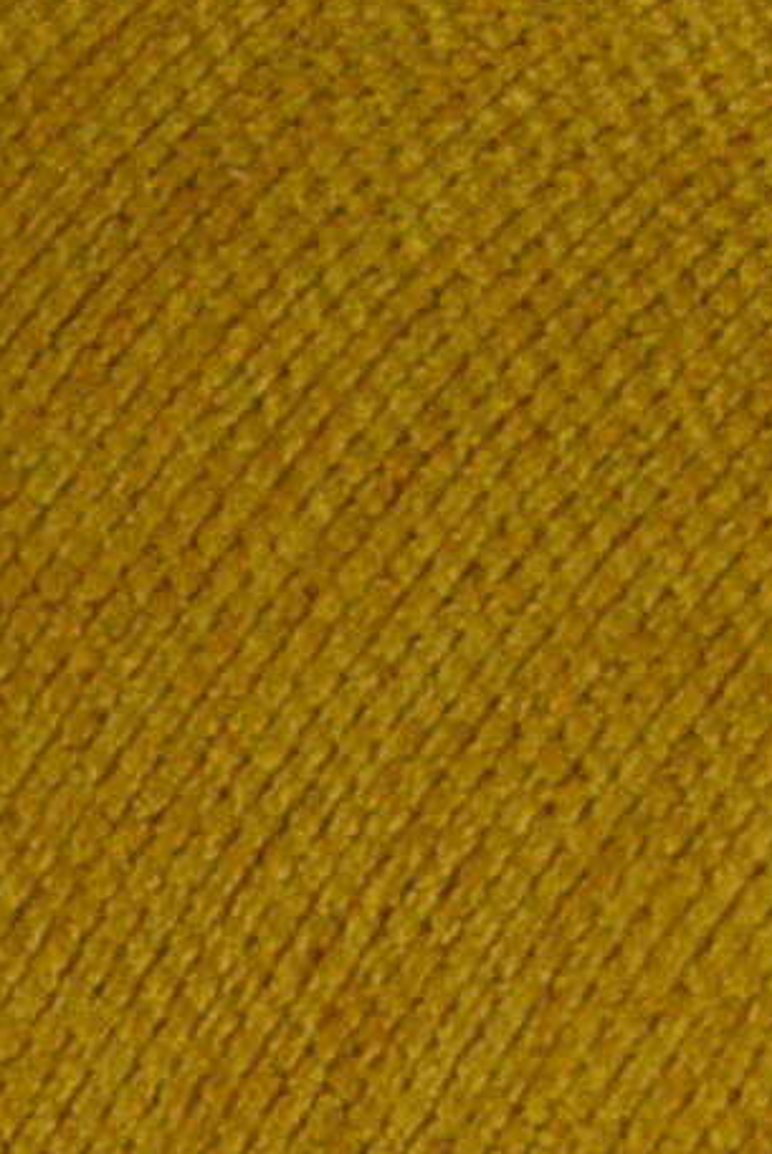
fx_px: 22111
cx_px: 1676
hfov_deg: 2.0
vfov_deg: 3.0
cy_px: 2880
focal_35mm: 689
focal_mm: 70
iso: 500
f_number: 5.6
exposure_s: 1/125
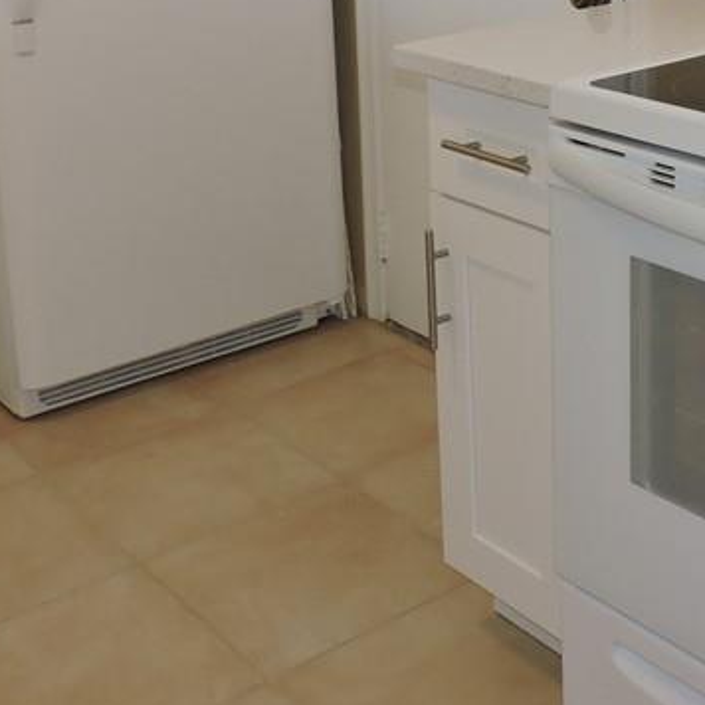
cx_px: 517
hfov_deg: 27.8
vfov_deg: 26.8
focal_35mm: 61
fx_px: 1406
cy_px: 18
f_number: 3
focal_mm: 4.3
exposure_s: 1/40
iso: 280
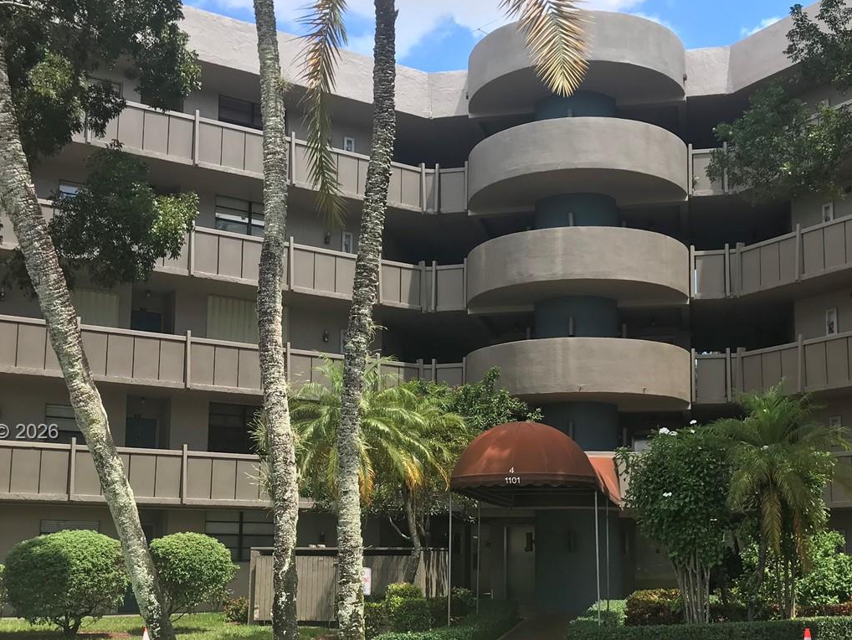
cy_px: 433
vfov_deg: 32.6
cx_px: 468
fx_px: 1083
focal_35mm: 44
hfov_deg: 42.9
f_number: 1.8
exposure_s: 1/863
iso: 20
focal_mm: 3.99
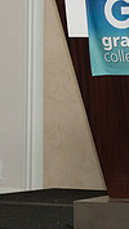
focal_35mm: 330
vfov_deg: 6.5
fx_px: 2009
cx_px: 178
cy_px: 55
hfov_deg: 3.7
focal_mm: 70
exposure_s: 1/125
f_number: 5.6
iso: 1000
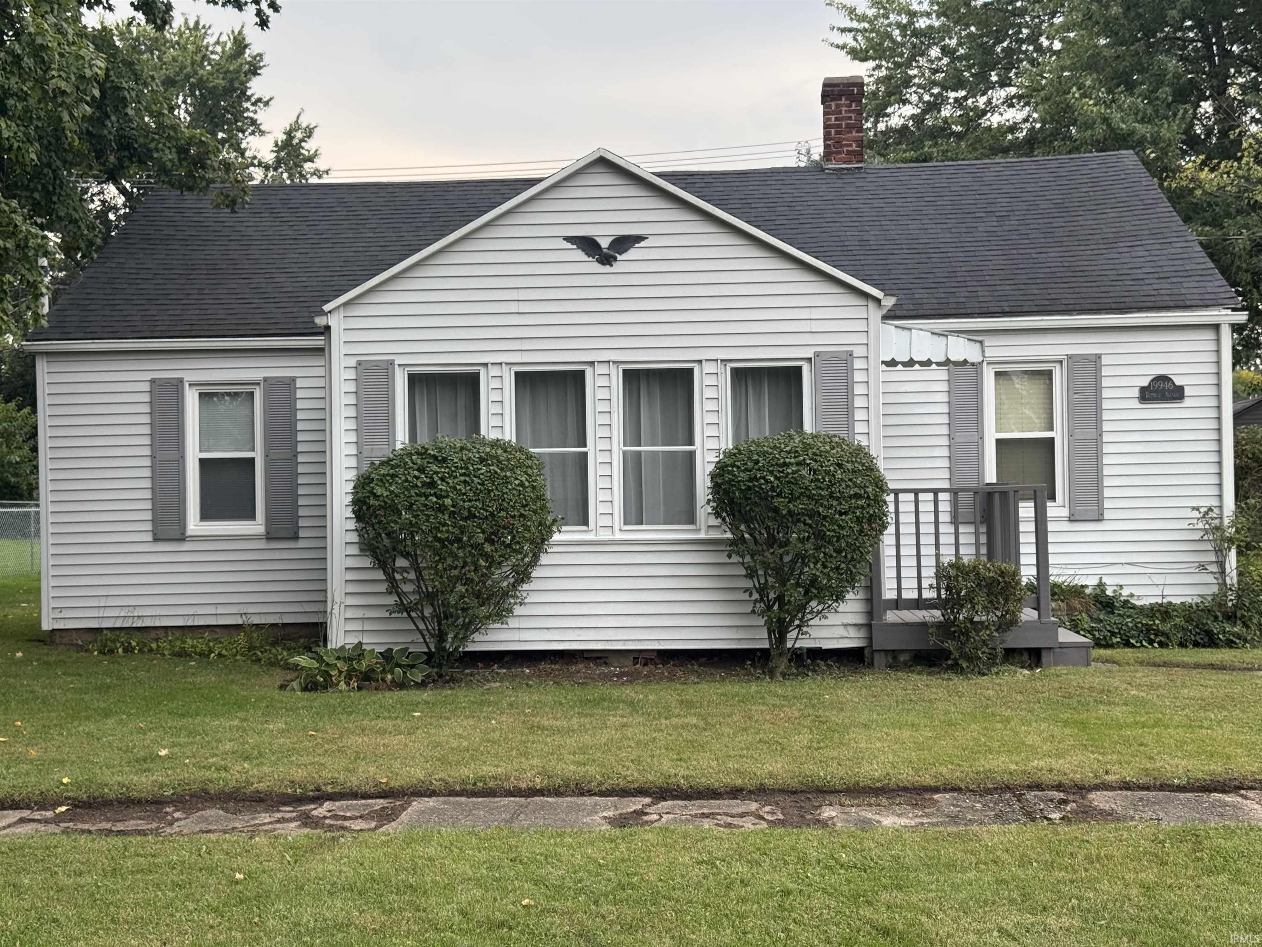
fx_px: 1750
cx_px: 631
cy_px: 474
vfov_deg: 30.3
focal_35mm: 48
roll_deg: +1.1
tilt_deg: +0.3
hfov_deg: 39.7
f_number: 1.78
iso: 64
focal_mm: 6.76
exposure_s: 1/693
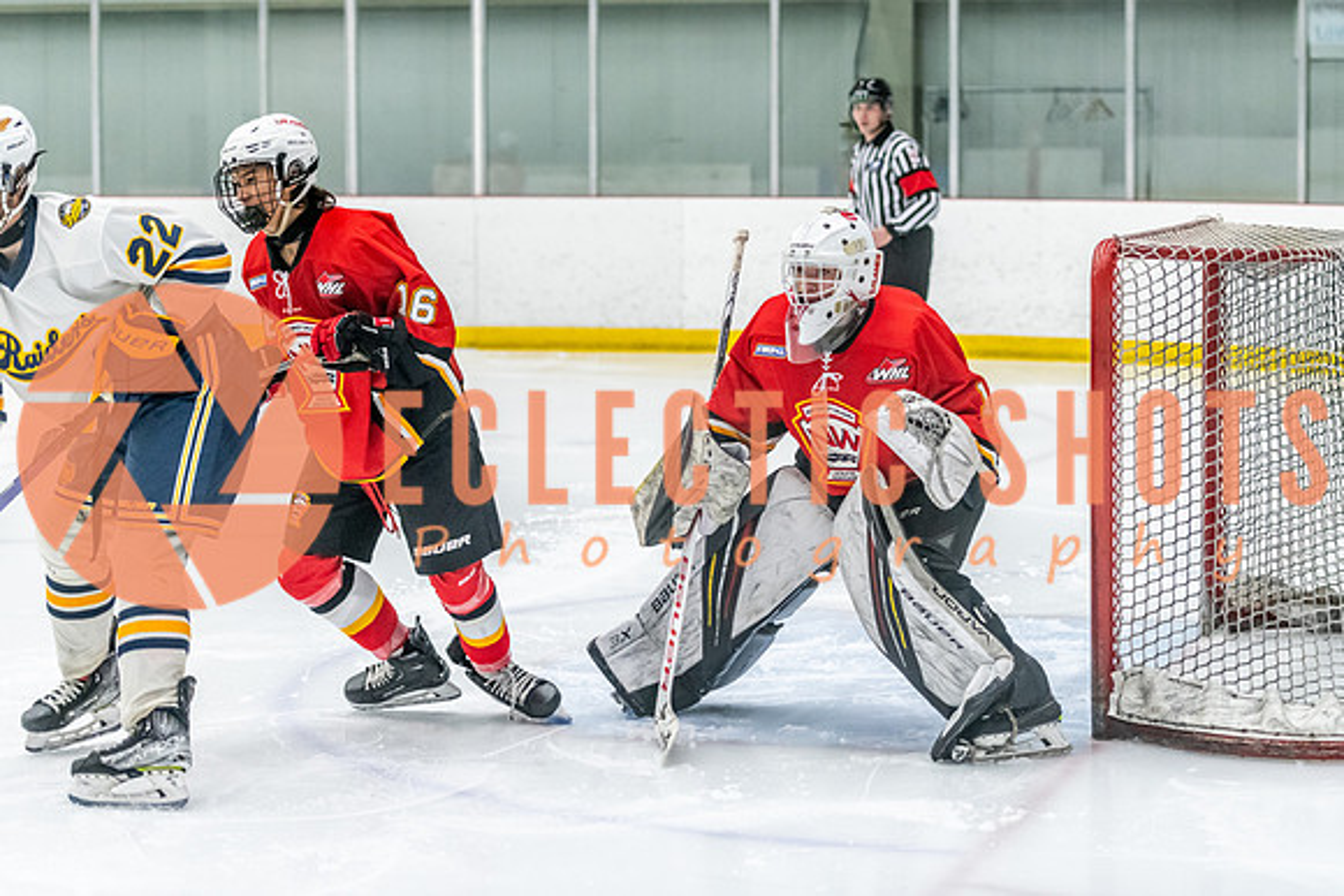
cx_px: 776
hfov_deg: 20.2
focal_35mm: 101
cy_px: 389
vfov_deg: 13.6
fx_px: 3767
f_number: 2.8
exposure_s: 1/800
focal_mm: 85
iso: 3200
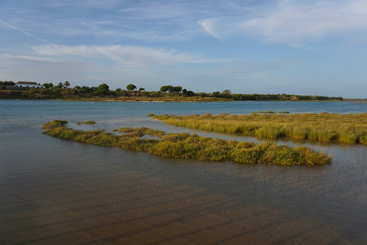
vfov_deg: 53.1
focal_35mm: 24
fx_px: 245
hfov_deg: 73.7
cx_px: 184
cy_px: 122
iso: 160
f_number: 5
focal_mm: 16
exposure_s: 1/800
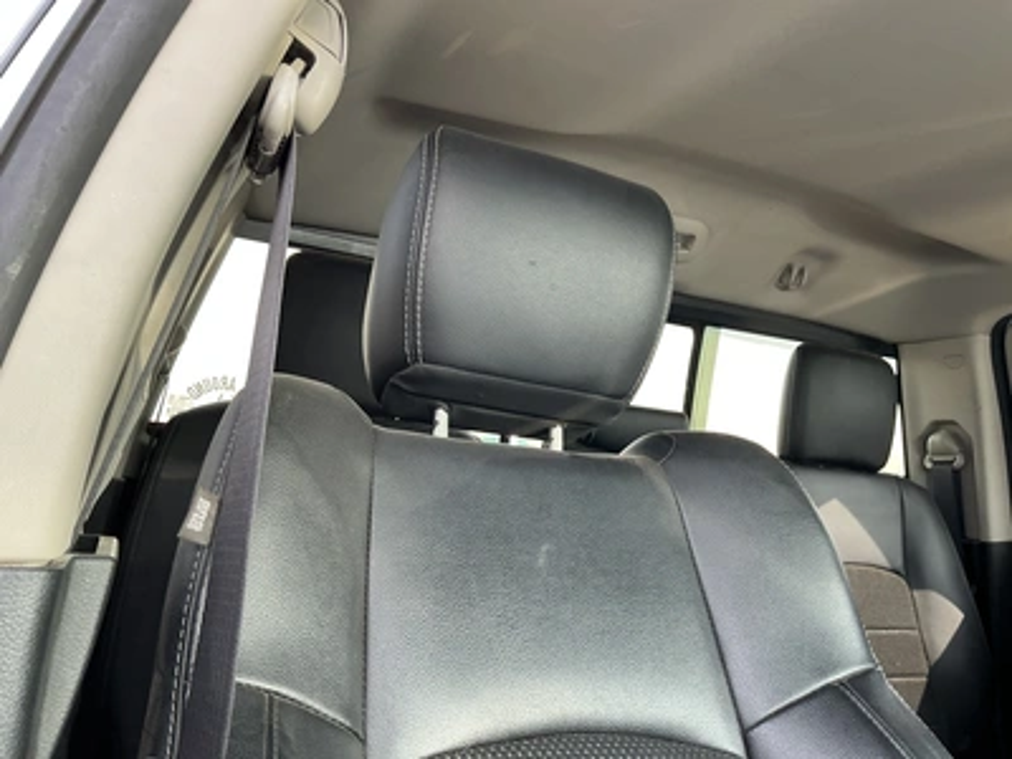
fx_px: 819
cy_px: 380
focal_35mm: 28
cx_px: 506
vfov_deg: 49.7
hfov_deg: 63.4
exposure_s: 1/122
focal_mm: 3
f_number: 1.8
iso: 50
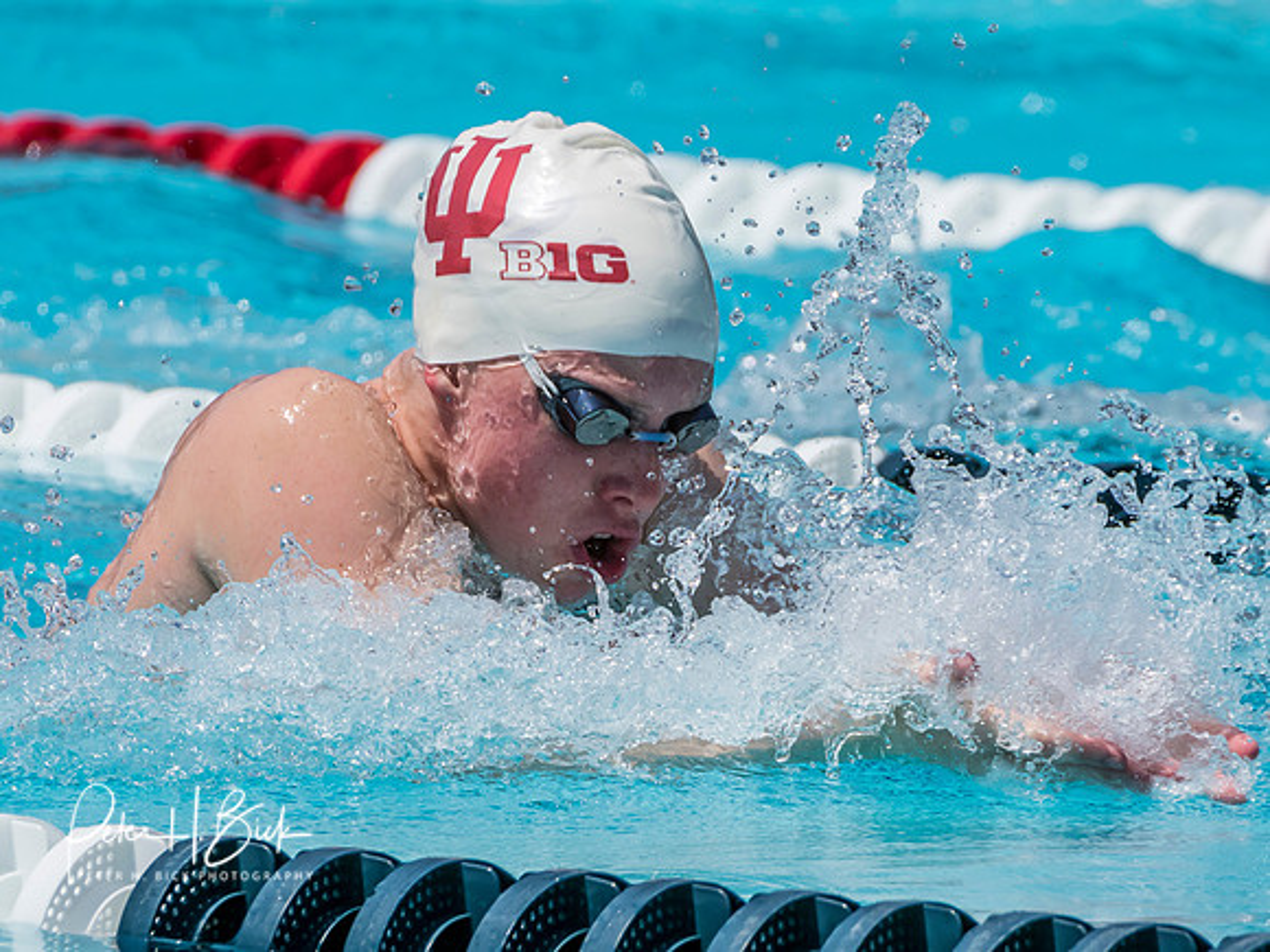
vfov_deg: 1.7
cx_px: 615
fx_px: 32655
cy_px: 457
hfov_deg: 2.2
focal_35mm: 890
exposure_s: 1/2000
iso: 250
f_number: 7.1
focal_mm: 280
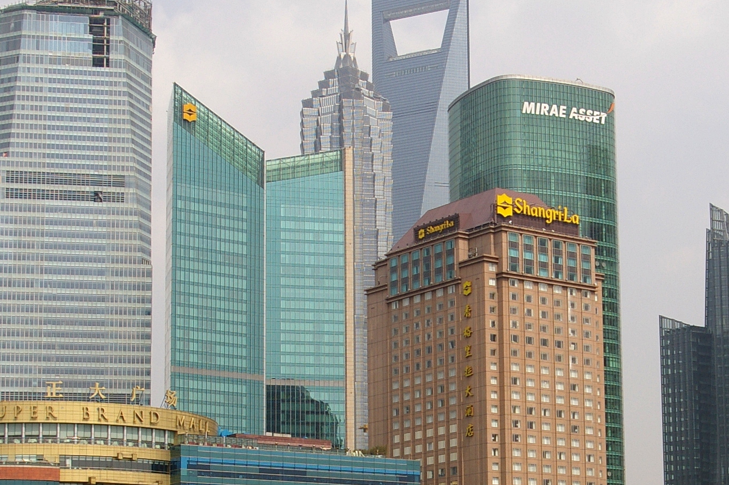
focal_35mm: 86
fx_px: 1740
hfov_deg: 23.5
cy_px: 374
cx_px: 522
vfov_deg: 15.8
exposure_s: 1/500
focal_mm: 26
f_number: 8
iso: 200
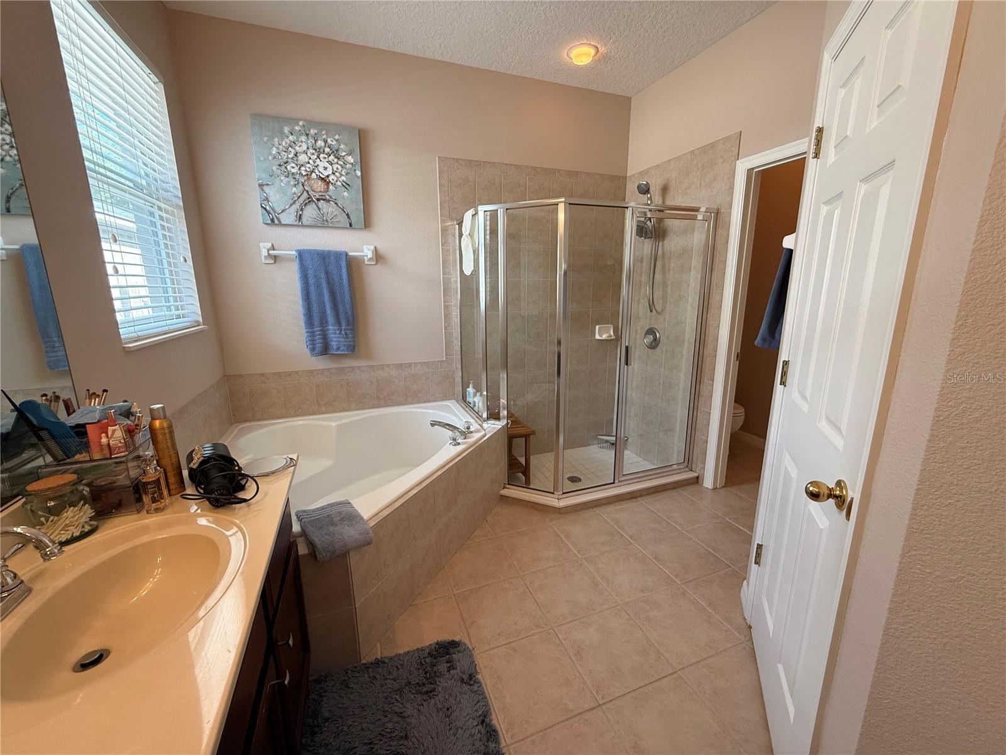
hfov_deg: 102.1
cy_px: 378
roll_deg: -0.2
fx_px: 407
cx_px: 503
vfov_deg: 85.7
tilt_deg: -12.7
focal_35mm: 14
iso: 200
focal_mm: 2.22
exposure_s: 1/120
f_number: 2.2
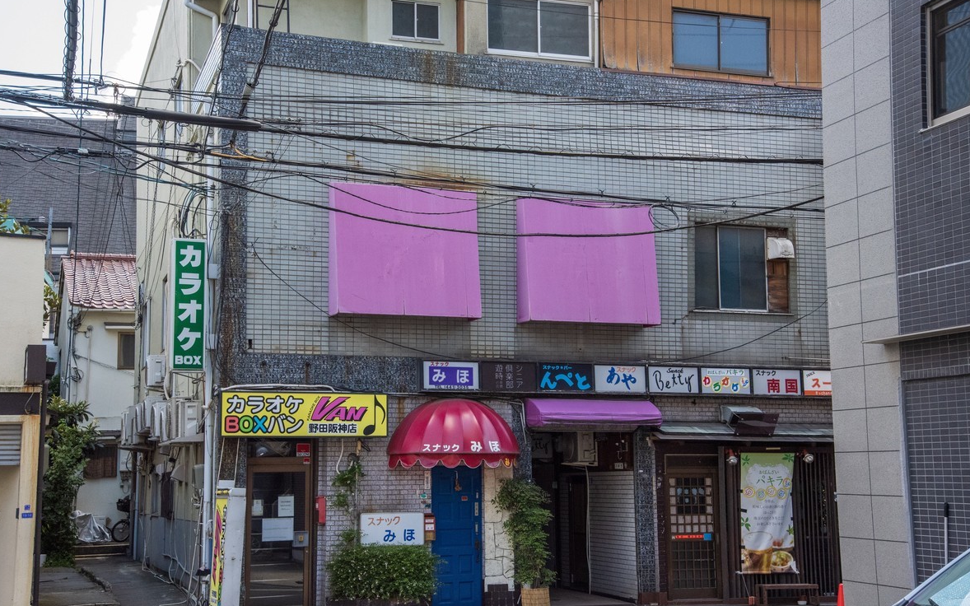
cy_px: 318
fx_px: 1427
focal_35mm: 54
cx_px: 483
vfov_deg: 24.0
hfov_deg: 37.5
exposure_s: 1/500
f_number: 11
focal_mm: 52
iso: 4000
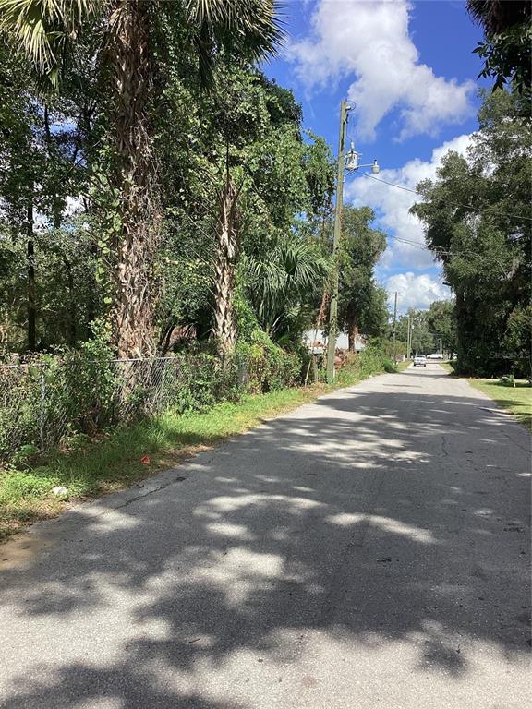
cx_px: 266
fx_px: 635
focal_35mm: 31
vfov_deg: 58.4
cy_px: 354
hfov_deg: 45.4
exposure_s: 1/783
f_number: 2.4
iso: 25
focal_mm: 3.3
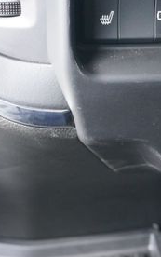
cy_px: 91
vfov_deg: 26.3
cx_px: 181
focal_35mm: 78
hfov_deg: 16.2
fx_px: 546
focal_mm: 22
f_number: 4
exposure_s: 1/60
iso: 2000
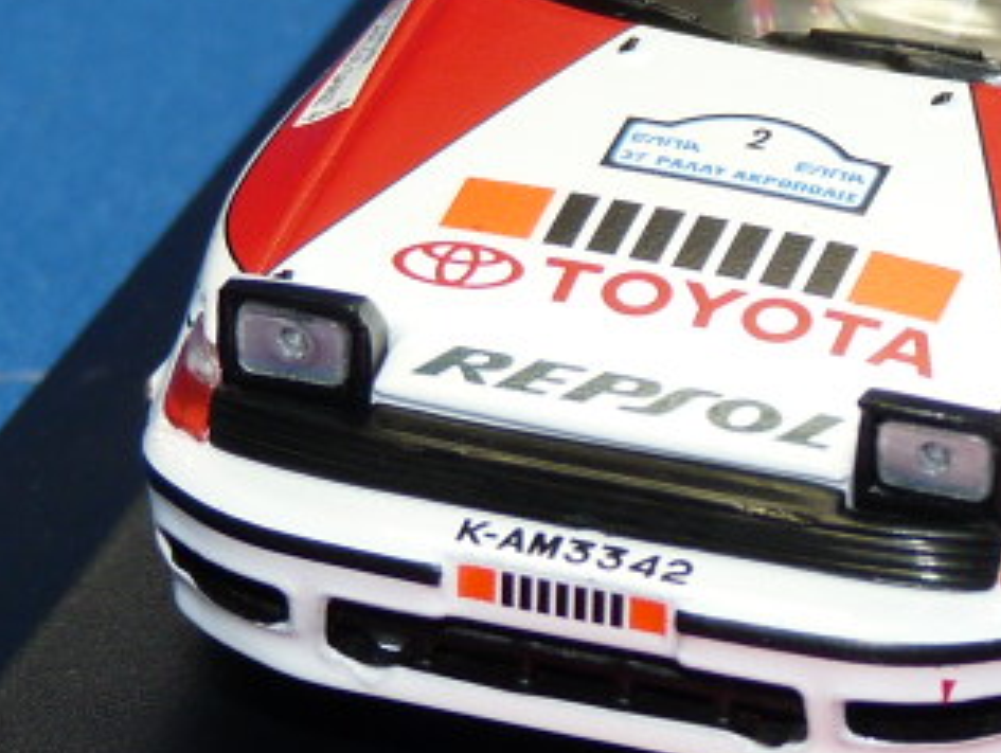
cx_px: 909
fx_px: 8164
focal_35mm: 282
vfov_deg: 5.3
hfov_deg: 7.0
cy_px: 105
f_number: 3.4
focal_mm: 14.4
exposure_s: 1/40
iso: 100
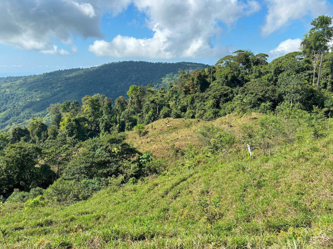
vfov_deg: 51.3
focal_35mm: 27
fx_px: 260
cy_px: 126
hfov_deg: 65.3
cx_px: 163
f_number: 1.6
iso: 50
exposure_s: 1/2342
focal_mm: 5.96
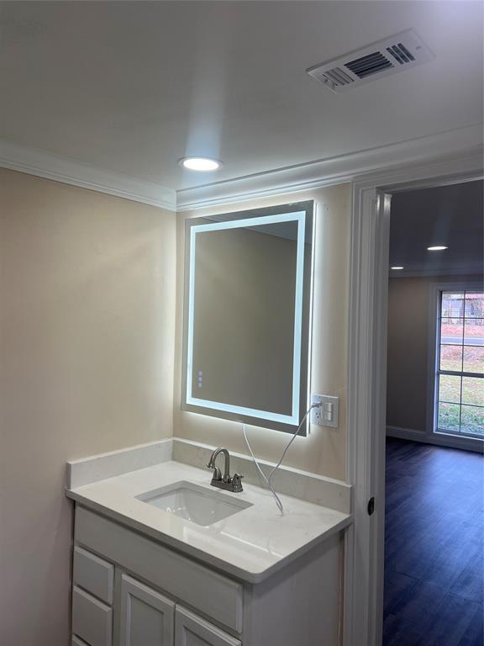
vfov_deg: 67.3
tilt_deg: +1.6
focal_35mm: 26
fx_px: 485
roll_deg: -0.8
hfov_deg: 53.1
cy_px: 323
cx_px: 242
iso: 50
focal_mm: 5.7
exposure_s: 1/309
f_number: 1.5
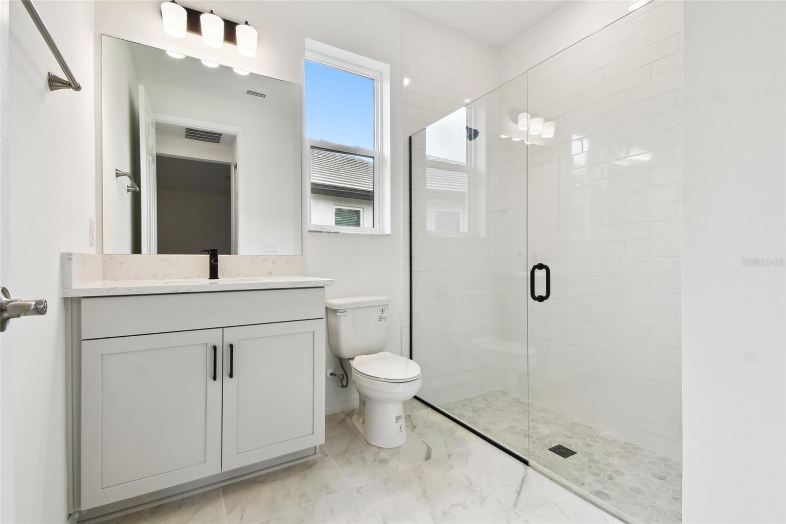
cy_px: 262
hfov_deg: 100.4
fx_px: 327
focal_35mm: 15
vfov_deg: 77.3
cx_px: 393
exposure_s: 1/100
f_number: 7.1
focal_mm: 10
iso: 100
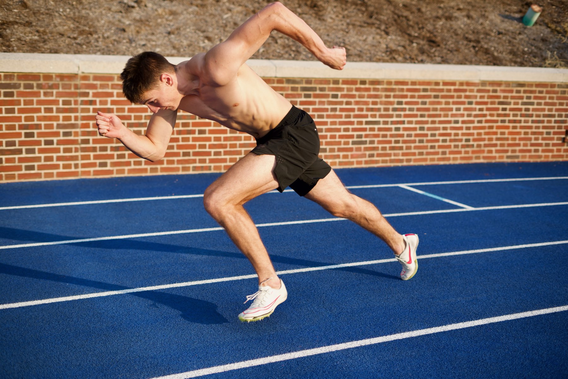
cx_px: 284
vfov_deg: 27.0
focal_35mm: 50
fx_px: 789
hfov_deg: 39.6
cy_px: 190
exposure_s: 1/800
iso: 125
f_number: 2.5
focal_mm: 50
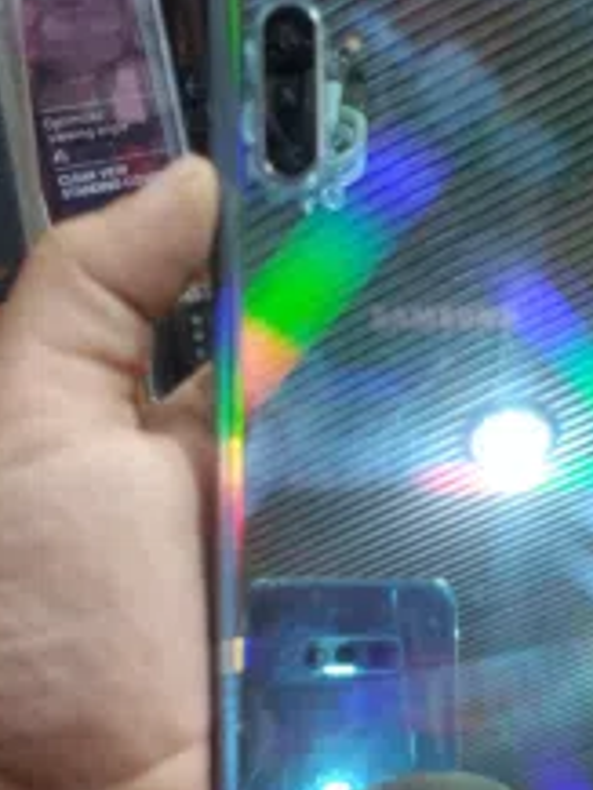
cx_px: 447
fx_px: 1095
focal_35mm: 48
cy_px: 462
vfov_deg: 39.5
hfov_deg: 29.8
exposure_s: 1/40
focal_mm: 4.3
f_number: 2.4
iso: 320
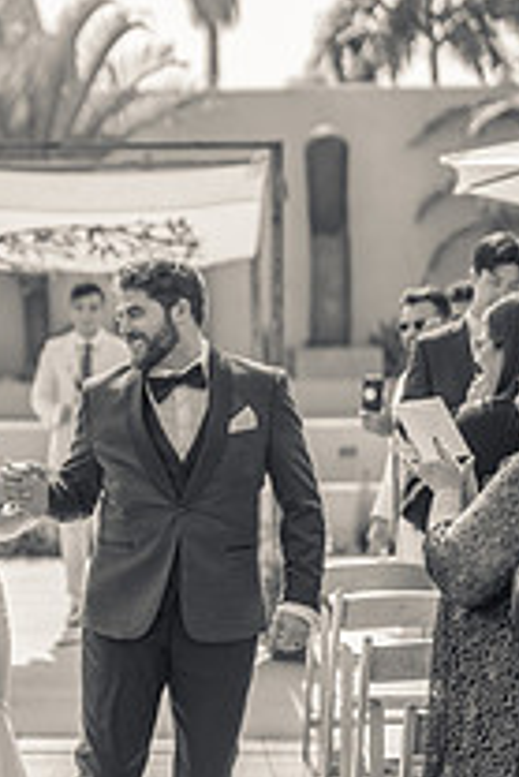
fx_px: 2331
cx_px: 4
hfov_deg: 12.6
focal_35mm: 108
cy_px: 377
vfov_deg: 18.9
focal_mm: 50
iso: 50
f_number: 1.2
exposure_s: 1/3200
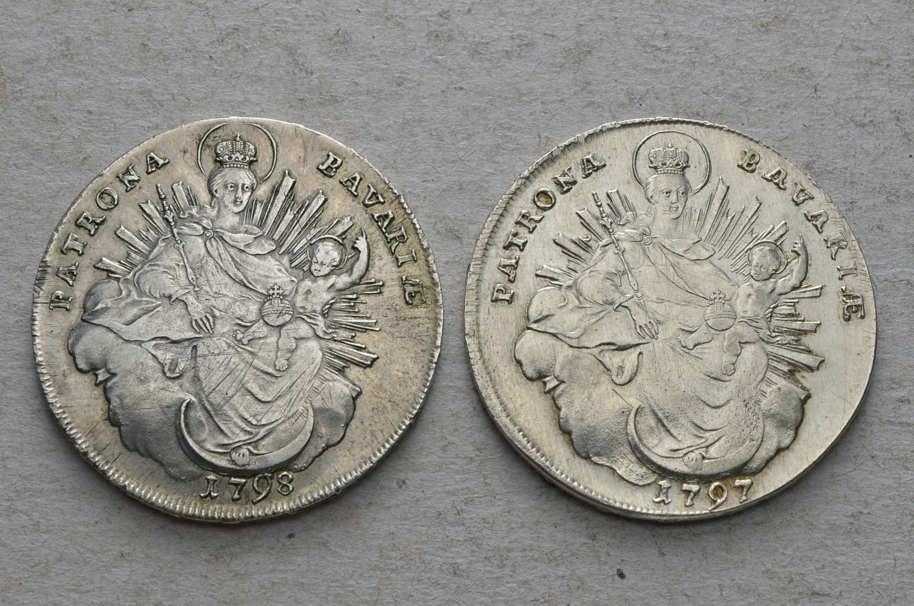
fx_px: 1824
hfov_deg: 28.1
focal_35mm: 72
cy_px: 303
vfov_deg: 18.8
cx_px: 457
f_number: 14
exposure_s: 1/200
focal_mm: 48
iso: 400
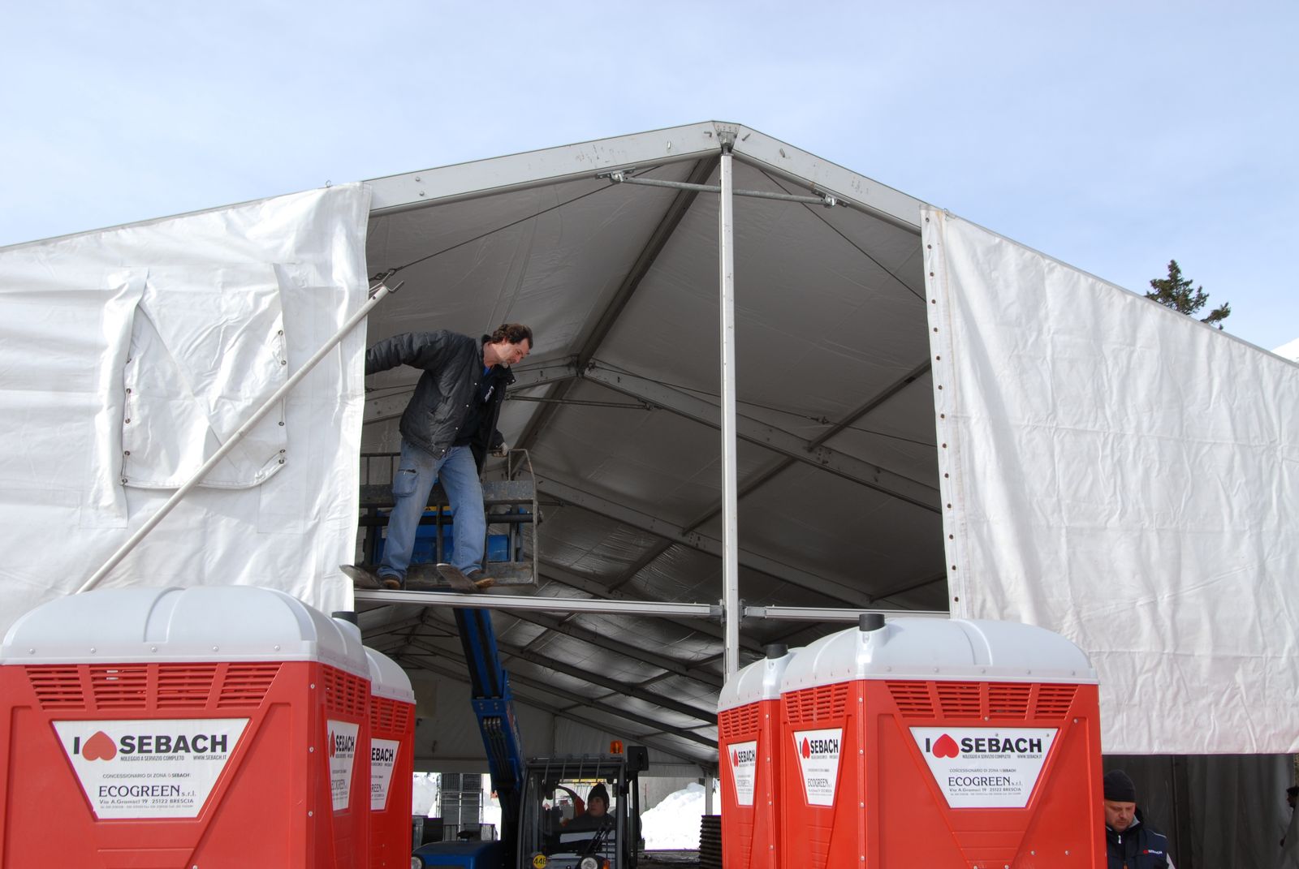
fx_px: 1301
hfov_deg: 53.1
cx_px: 650
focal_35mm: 36
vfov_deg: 37.0
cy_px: 434
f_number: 7.1
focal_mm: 24
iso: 125
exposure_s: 1/180
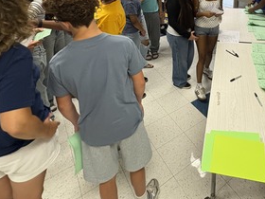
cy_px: 9
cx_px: 202
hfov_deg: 59.7
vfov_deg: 43.9
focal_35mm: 28
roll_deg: -1.2
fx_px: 214
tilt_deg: -15.4
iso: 400
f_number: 2.2
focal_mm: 2.22
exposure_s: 1/60
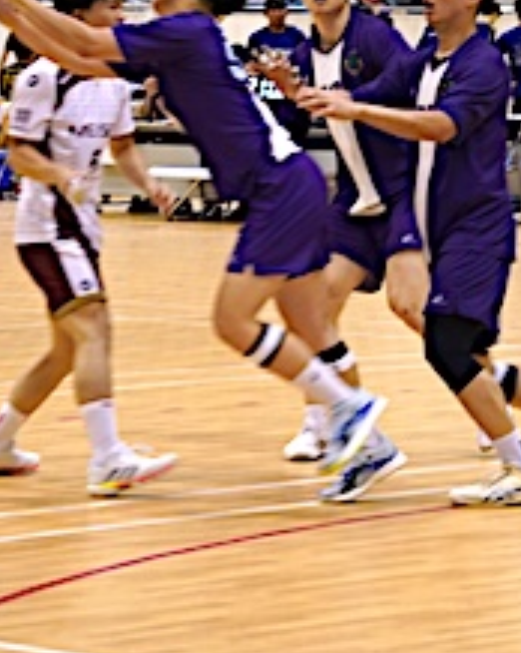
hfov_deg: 6.8
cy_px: 166
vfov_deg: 8.5
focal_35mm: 226
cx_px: 356
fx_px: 4362
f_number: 5
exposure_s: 1/160
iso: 3200
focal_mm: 105
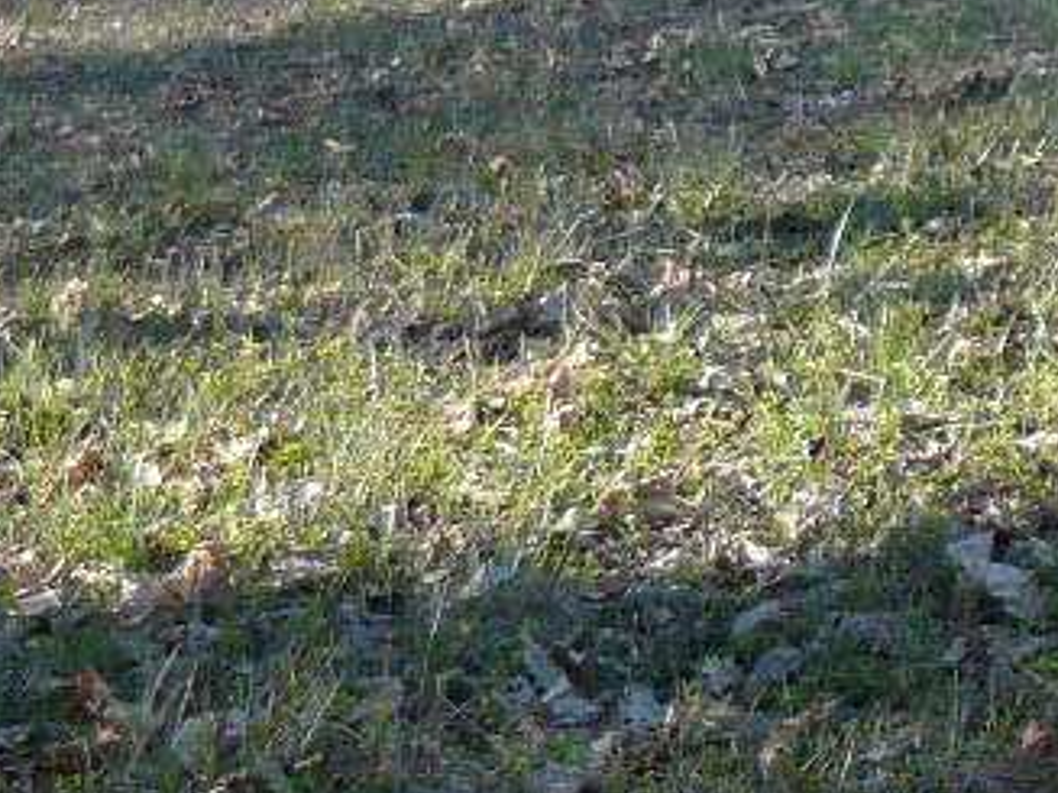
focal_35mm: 141
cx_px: 2048
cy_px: -314
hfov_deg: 12.5
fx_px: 4308
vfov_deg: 10.2
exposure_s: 1/320
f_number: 2.8
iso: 100
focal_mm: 6
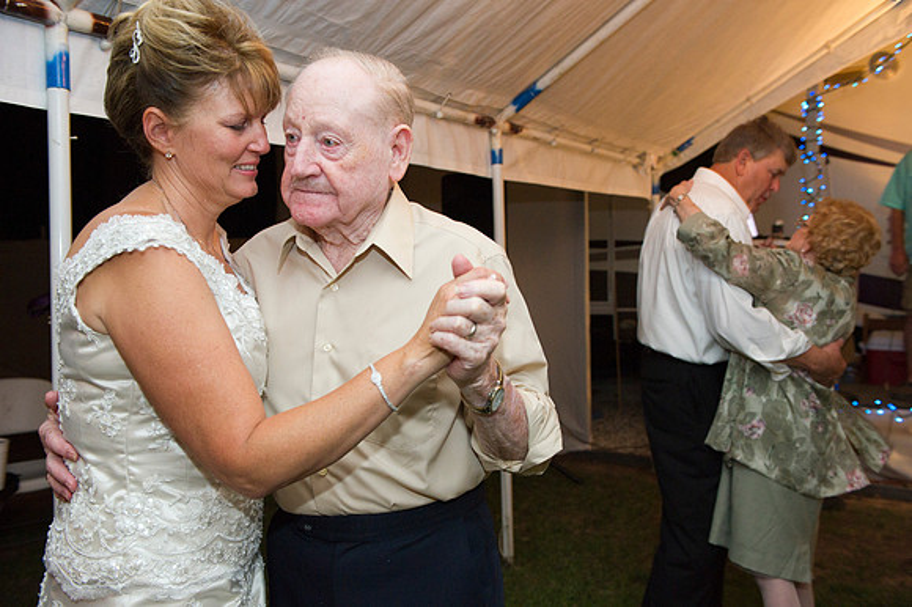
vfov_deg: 41.1
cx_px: 456
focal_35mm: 32
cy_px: 304
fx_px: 810
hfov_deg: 58.7
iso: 2000
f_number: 3.5
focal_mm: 32
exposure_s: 1/30
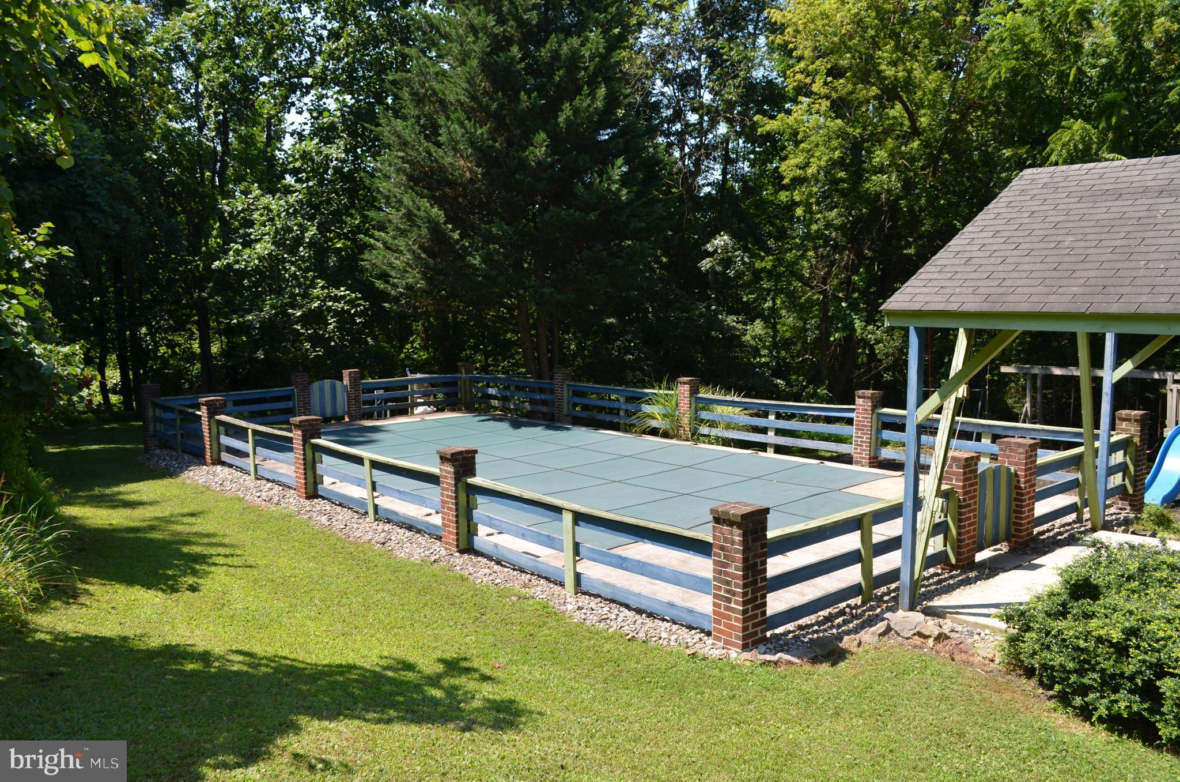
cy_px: 391
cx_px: 590
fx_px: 883
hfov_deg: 67.5
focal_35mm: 27
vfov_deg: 47.7
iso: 100
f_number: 6.3
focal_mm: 18
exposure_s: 1/200
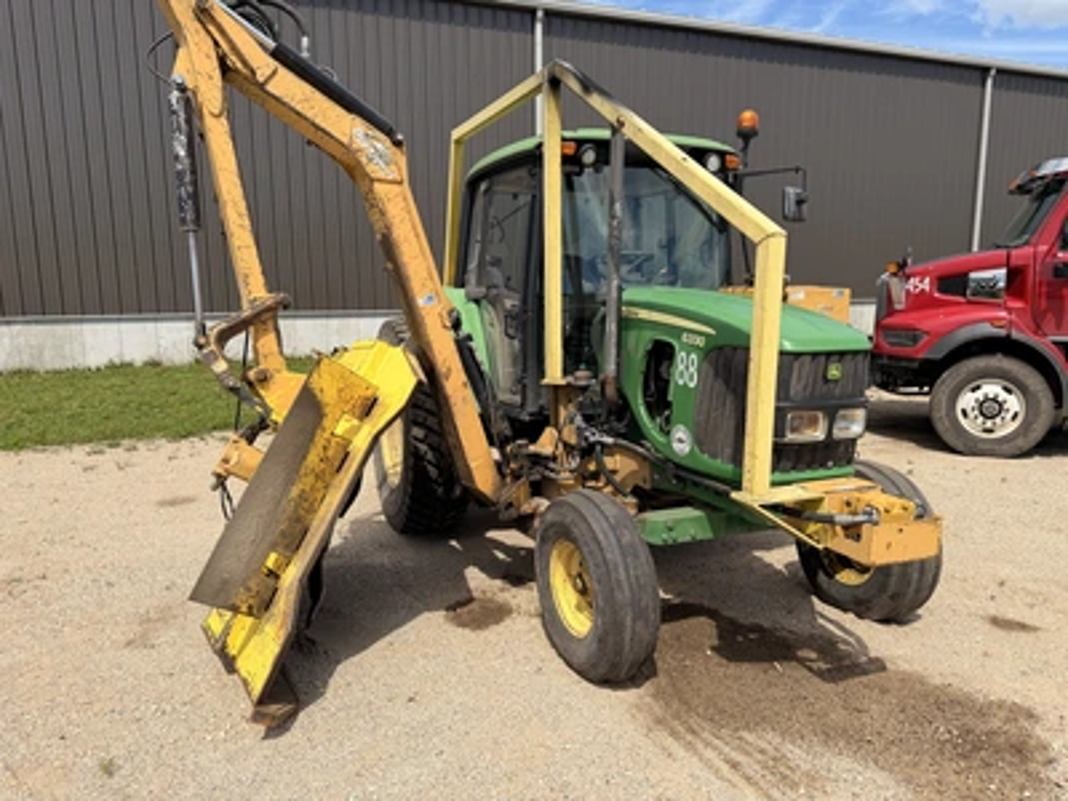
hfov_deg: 71.6
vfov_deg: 56.8
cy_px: 400
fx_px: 740
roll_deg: +0.3
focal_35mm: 24
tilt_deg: -8.3
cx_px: 534
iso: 100
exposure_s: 1/5714
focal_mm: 6.76
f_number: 1.78
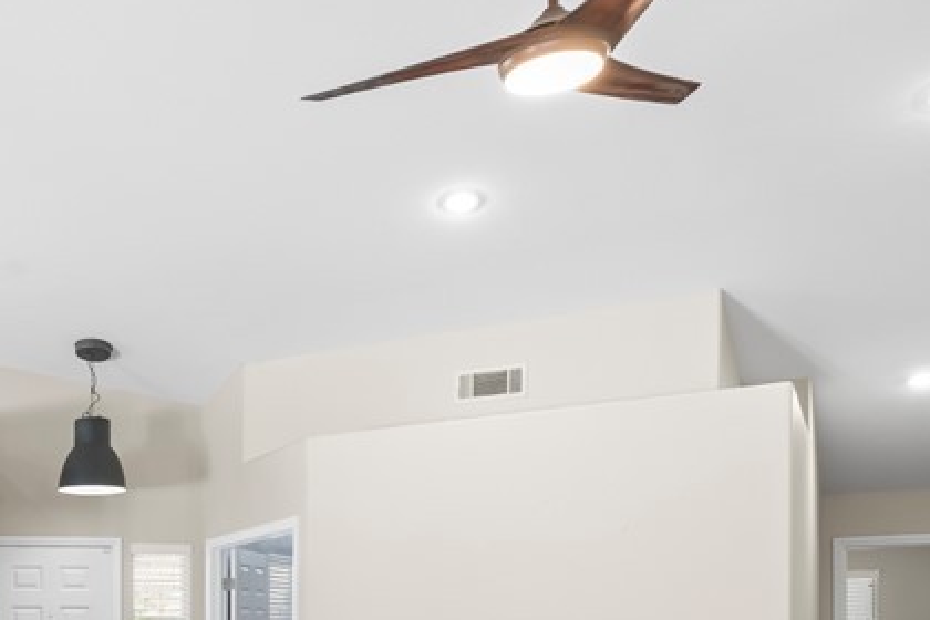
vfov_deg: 28.3
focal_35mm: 44
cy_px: 647
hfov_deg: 38.9
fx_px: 1137
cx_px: -20
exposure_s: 1/1.25
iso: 400
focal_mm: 17
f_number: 8
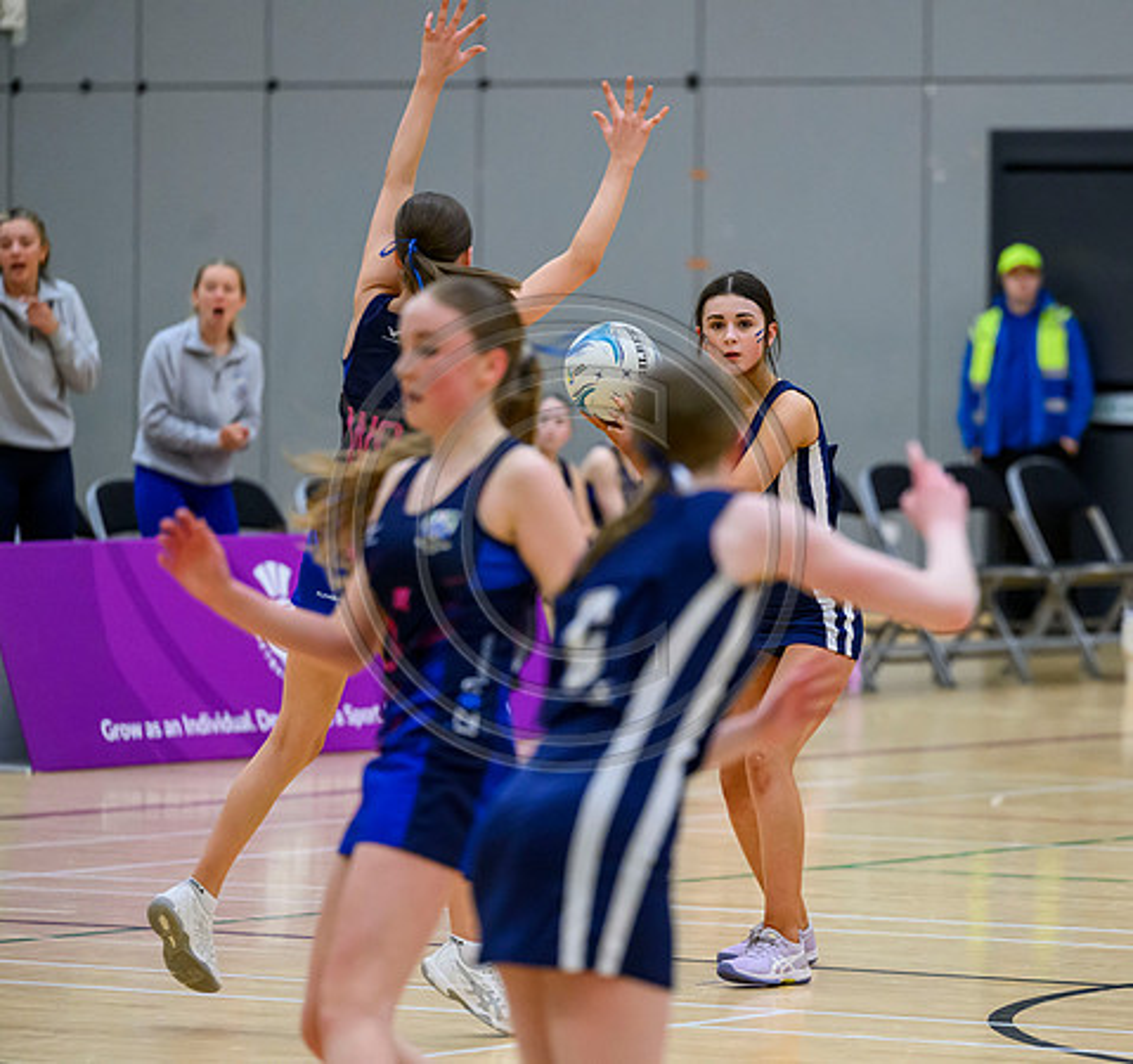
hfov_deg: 7.3
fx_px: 8864
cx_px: 797
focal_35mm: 247
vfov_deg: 6.9
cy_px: 532
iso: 6400
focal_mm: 200
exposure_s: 1/800
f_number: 3.5
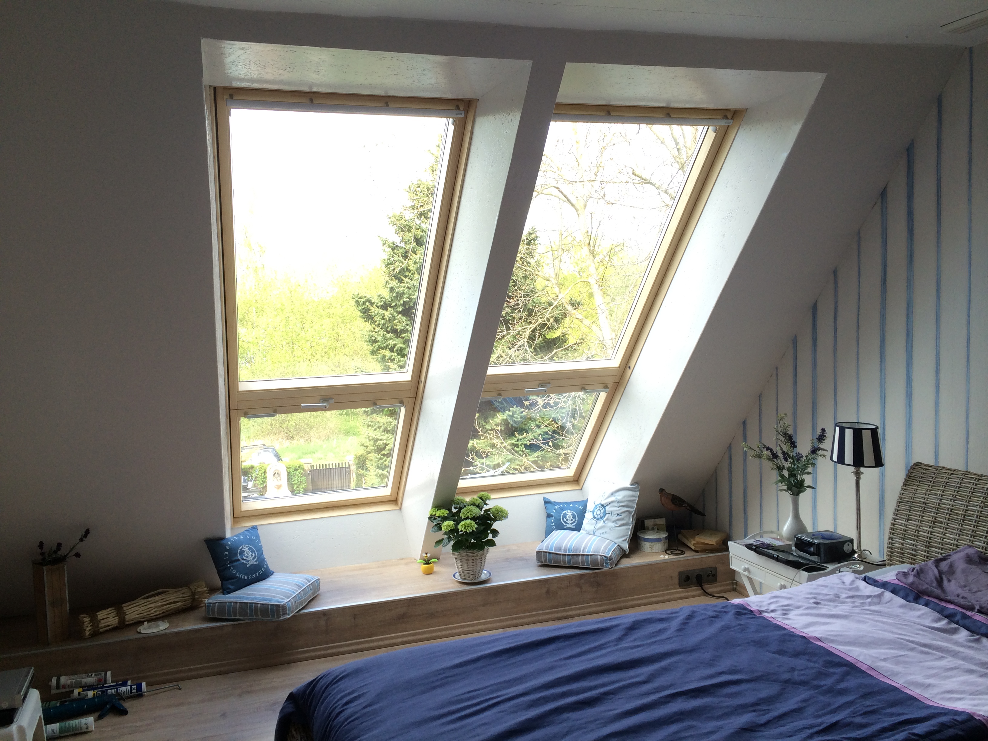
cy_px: 370
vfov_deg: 46.8
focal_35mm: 30
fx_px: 856
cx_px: 494
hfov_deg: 60.0
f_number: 2.2
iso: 50
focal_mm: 4.12
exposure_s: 1/120
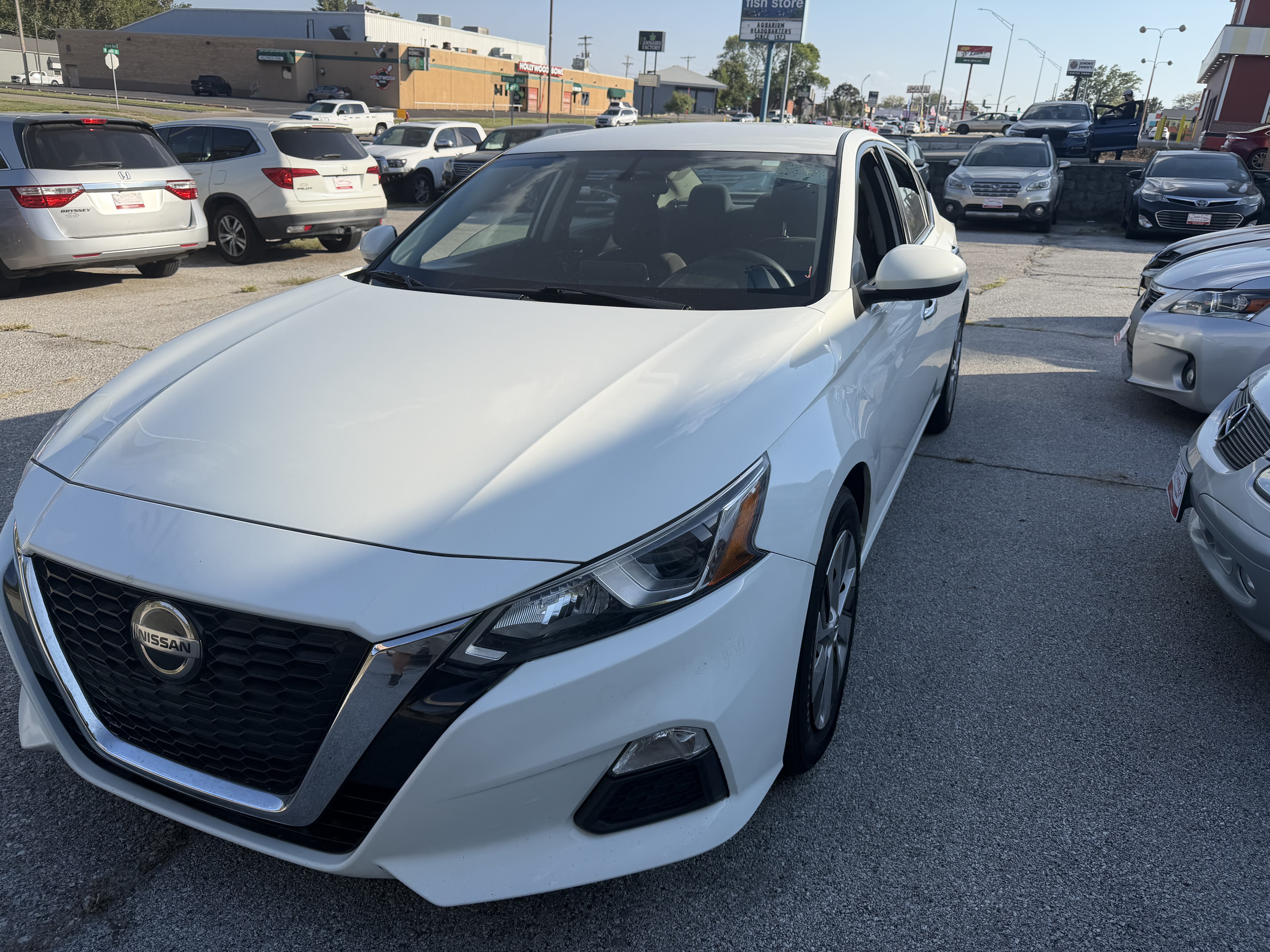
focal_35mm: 24
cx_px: 635
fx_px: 881
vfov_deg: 56.8
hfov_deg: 71.6
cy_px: 476
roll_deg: -4.3
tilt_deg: -20.0
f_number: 1.78
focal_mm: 6.76
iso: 80
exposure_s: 1/3584
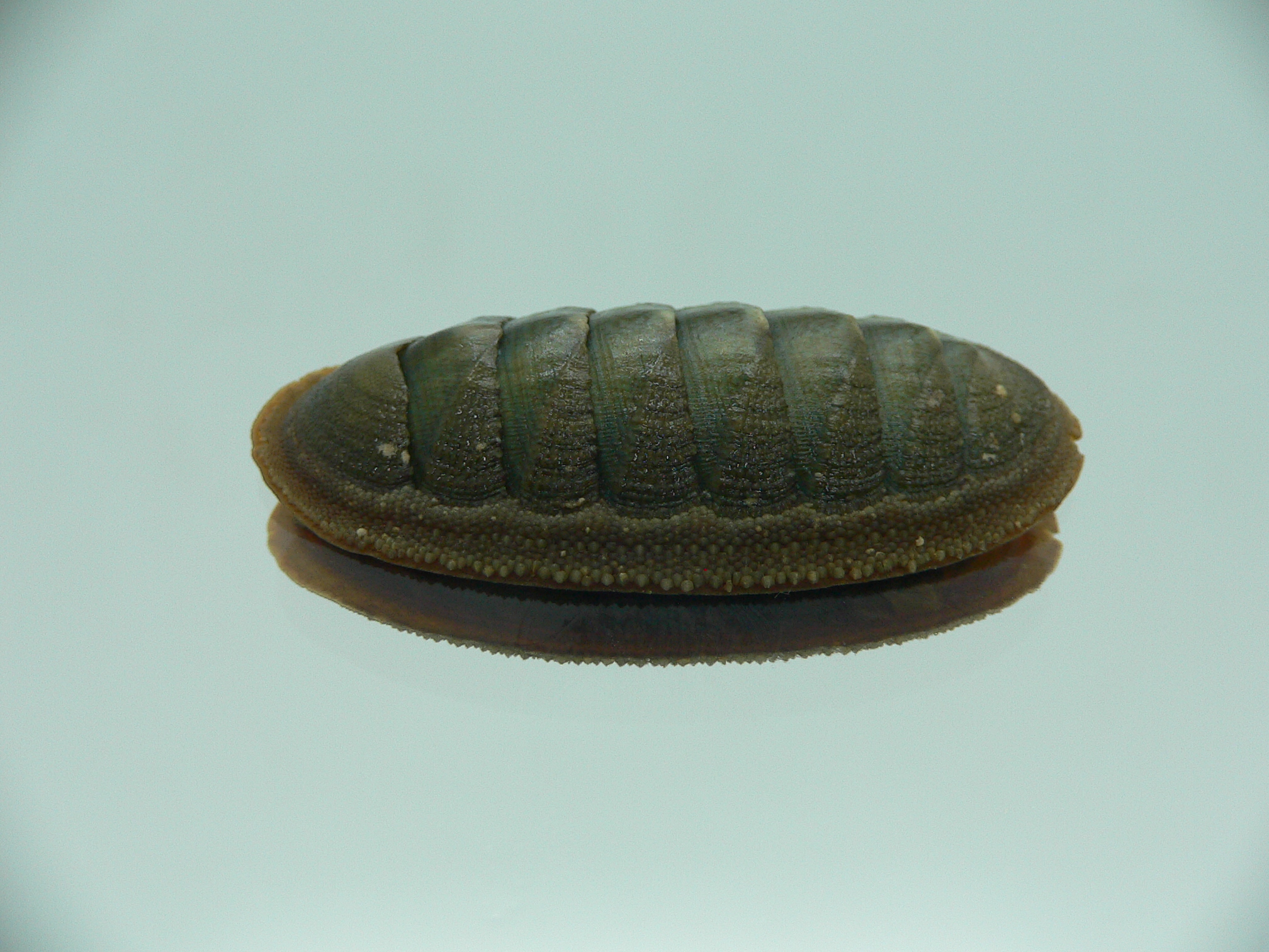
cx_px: 634
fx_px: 1283
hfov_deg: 52.6
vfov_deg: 40.7
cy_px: 476
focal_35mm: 35
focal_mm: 4.6
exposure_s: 1/60
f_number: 2.8
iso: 100
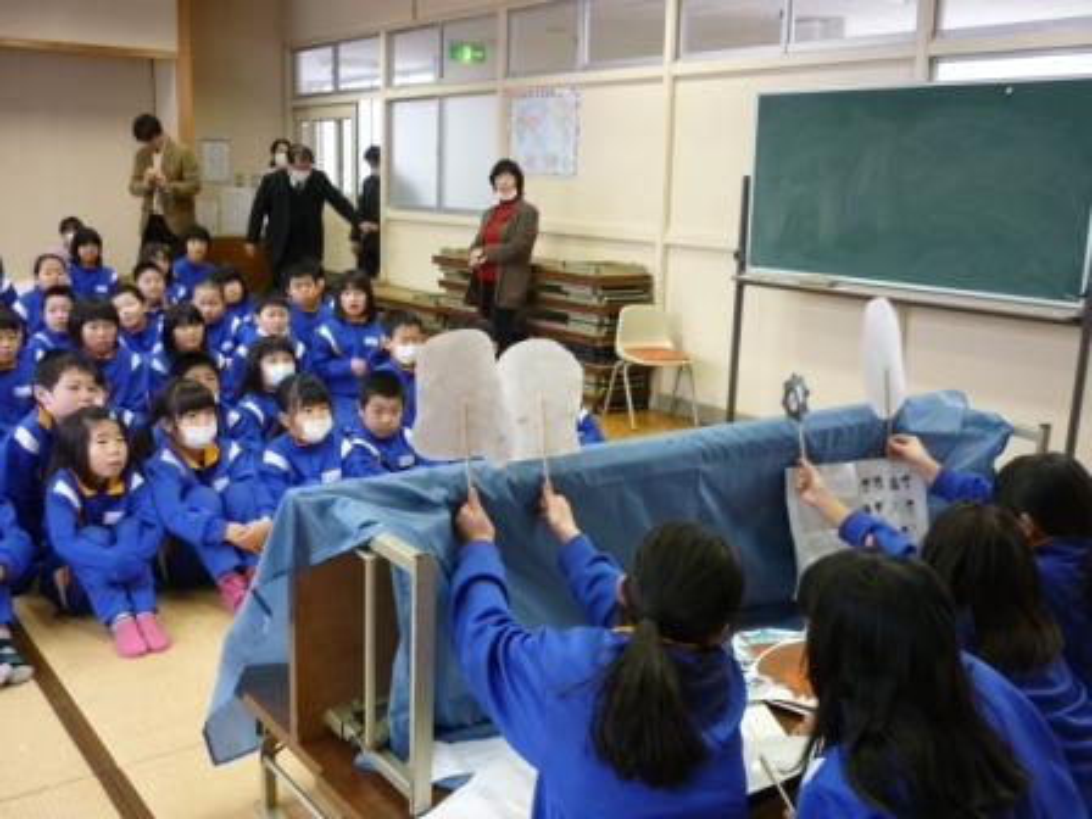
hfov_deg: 55.4
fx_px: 1041
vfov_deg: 42.9
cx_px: 546
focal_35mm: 33
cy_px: 410
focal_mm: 5.5
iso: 160
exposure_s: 1/30
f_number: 2.8
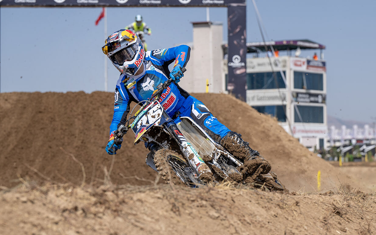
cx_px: 189
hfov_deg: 16.3
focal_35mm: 128
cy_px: 121
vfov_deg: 10.2
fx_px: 1312
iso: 200
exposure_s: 1/1600
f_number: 5.6
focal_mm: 125
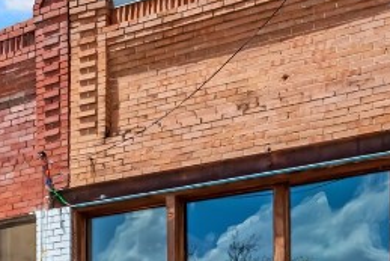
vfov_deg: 15.0
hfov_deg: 24.8
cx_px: 65
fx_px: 867
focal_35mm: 80
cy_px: 460
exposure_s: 1/1600
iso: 400
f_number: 9
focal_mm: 18
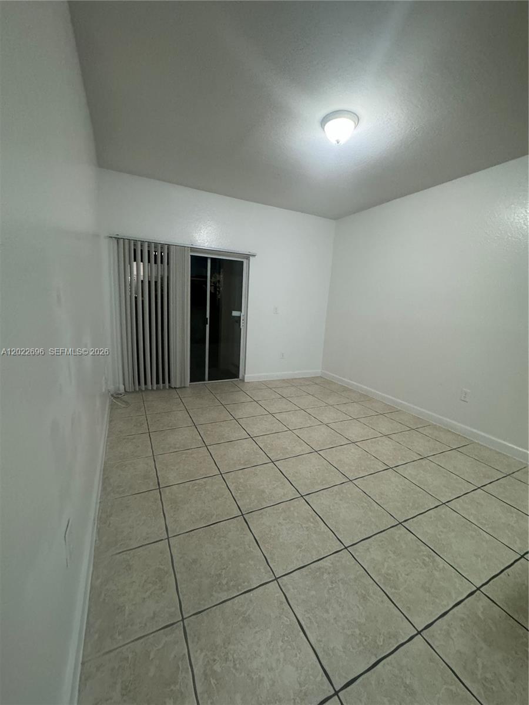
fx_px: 285
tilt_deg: -8.7
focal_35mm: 14
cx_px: 264
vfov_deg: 102.1
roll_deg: -3.2
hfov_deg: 85.7
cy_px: 352
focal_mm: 2.22
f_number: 2.2
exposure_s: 1/60
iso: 640
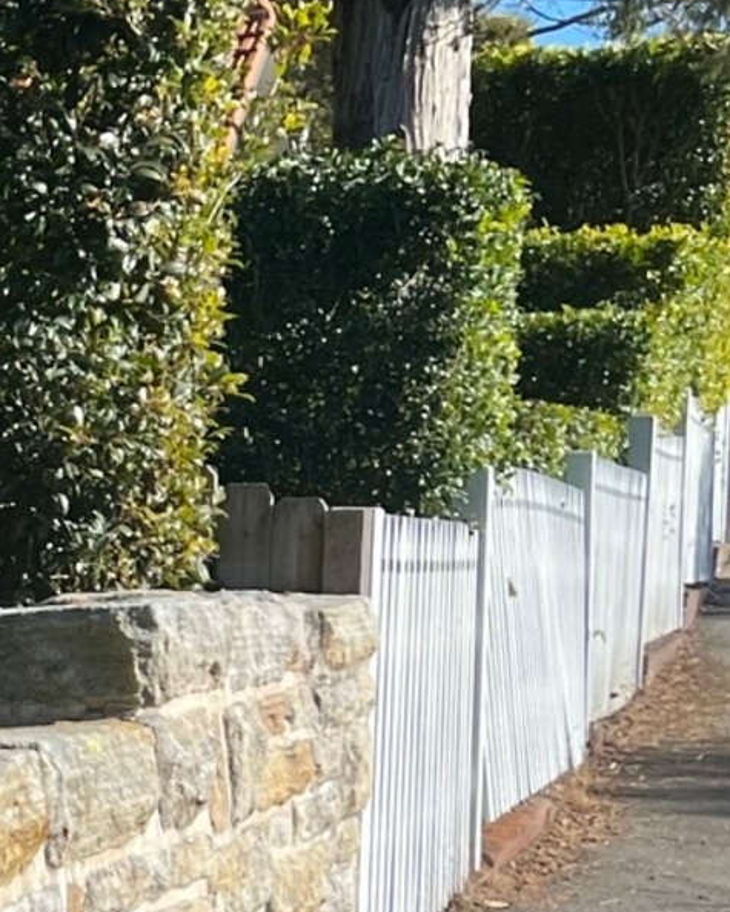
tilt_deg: -7.2
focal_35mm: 114
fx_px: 3080
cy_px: 919
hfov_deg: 12.3
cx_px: -604
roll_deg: +0.1
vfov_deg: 16.5
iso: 50
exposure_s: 1/3356
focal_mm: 5.7
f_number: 1.5
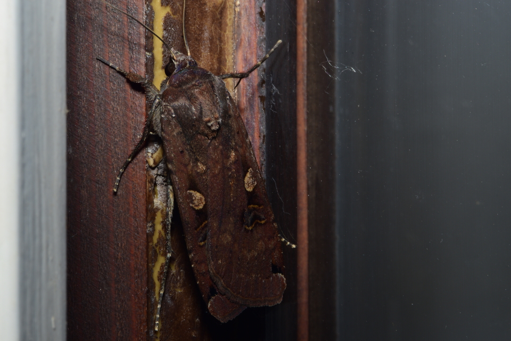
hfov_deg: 13.0
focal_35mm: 158
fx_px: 2235
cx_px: 256
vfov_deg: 8.7
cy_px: 170
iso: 100
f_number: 40
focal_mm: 105
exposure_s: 1/200
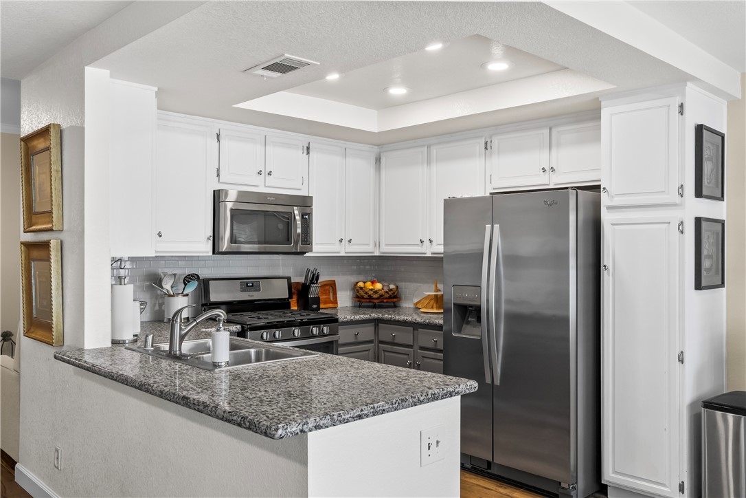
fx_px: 622
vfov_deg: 43.6
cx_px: 373
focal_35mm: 30
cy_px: 249
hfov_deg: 61.9
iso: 400
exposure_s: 1/4
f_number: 8
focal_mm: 20
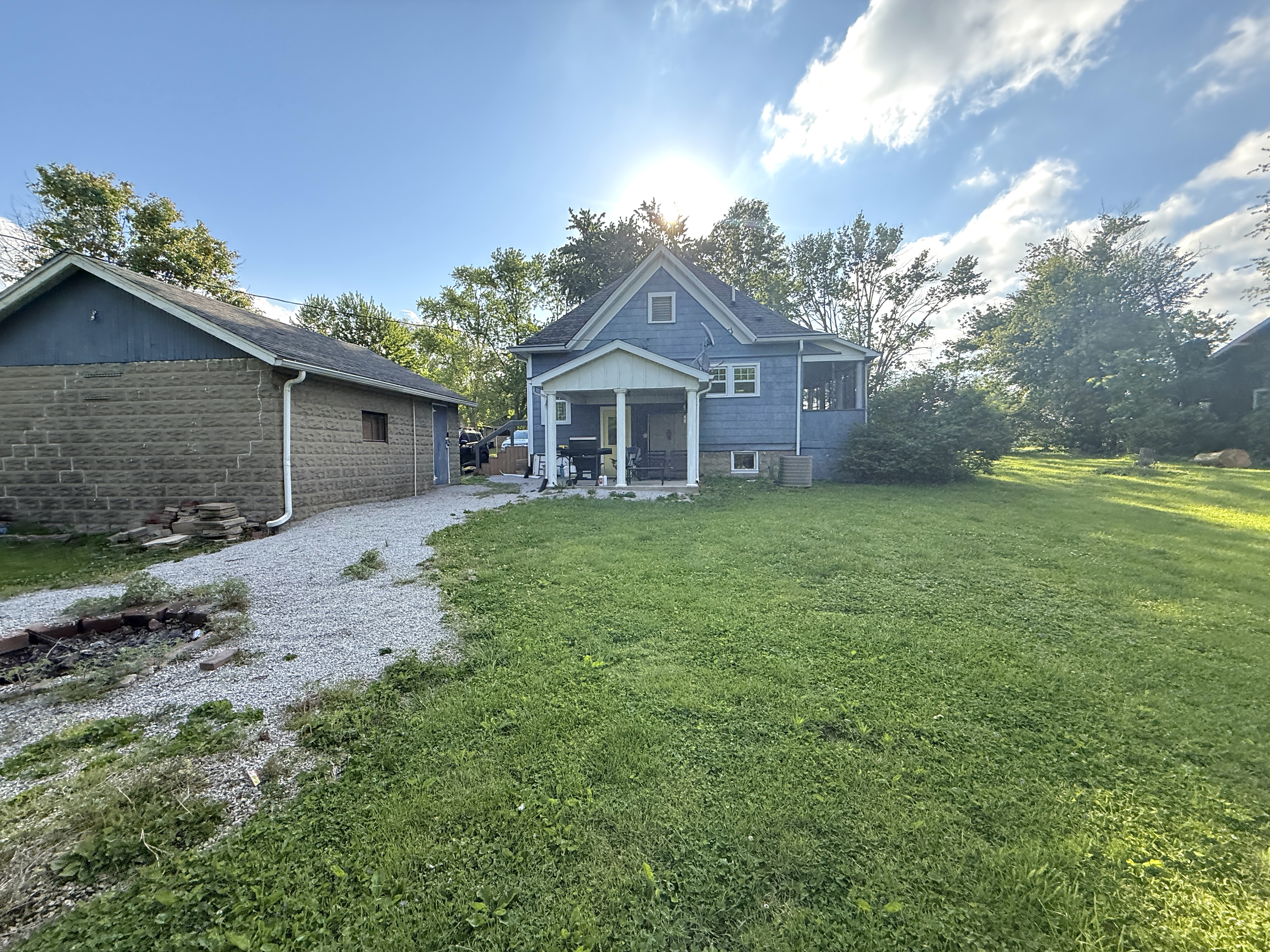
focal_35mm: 14
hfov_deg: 102.1
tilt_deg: -1.5
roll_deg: +2.3
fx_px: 514
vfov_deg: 85.7
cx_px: 635
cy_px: 476
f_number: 2.2
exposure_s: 1/1017
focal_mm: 2.22
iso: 64
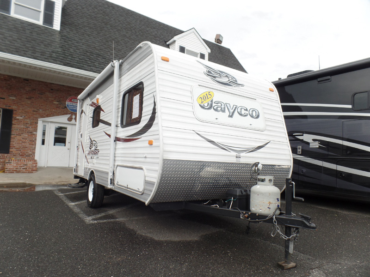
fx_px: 246
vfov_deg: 58.9
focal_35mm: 23
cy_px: 138
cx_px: 185
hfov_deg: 73.9
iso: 80
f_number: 3.2
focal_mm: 4.1
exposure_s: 1/500
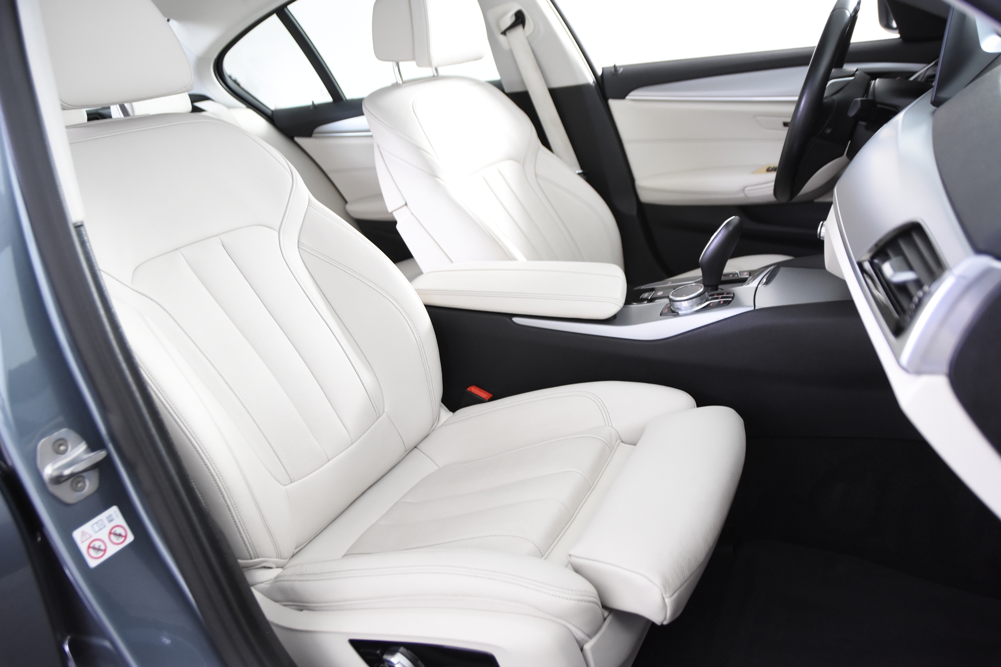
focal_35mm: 30
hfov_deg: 61.9
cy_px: 334
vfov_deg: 43.6
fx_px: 834
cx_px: 500
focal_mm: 20
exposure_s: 1/30
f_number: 2.8
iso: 1600
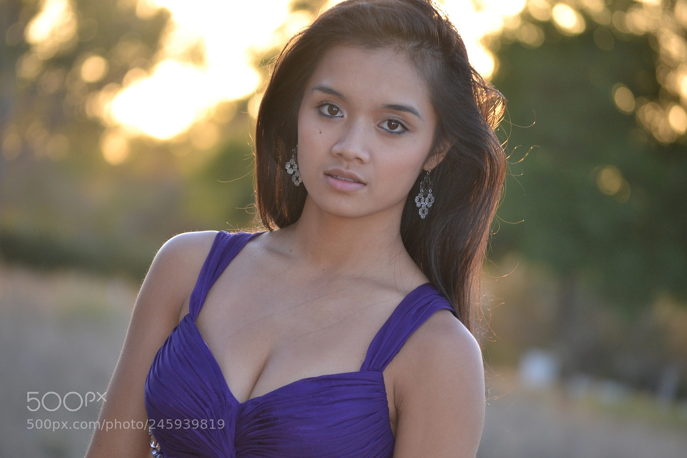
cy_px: 229
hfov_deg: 9.2
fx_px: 4293
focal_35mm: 225
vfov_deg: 6.1
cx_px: 344
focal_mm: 150
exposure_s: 1/125
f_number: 5
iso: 360
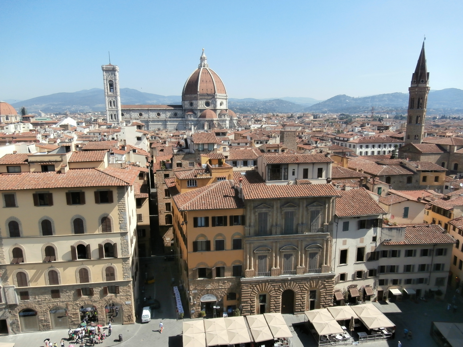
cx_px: 232
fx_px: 321
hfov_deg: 71.6
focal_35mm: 24
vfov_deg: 56.8
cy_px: 174
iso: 100
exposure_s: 1/1000
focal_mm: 4.2
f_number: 3
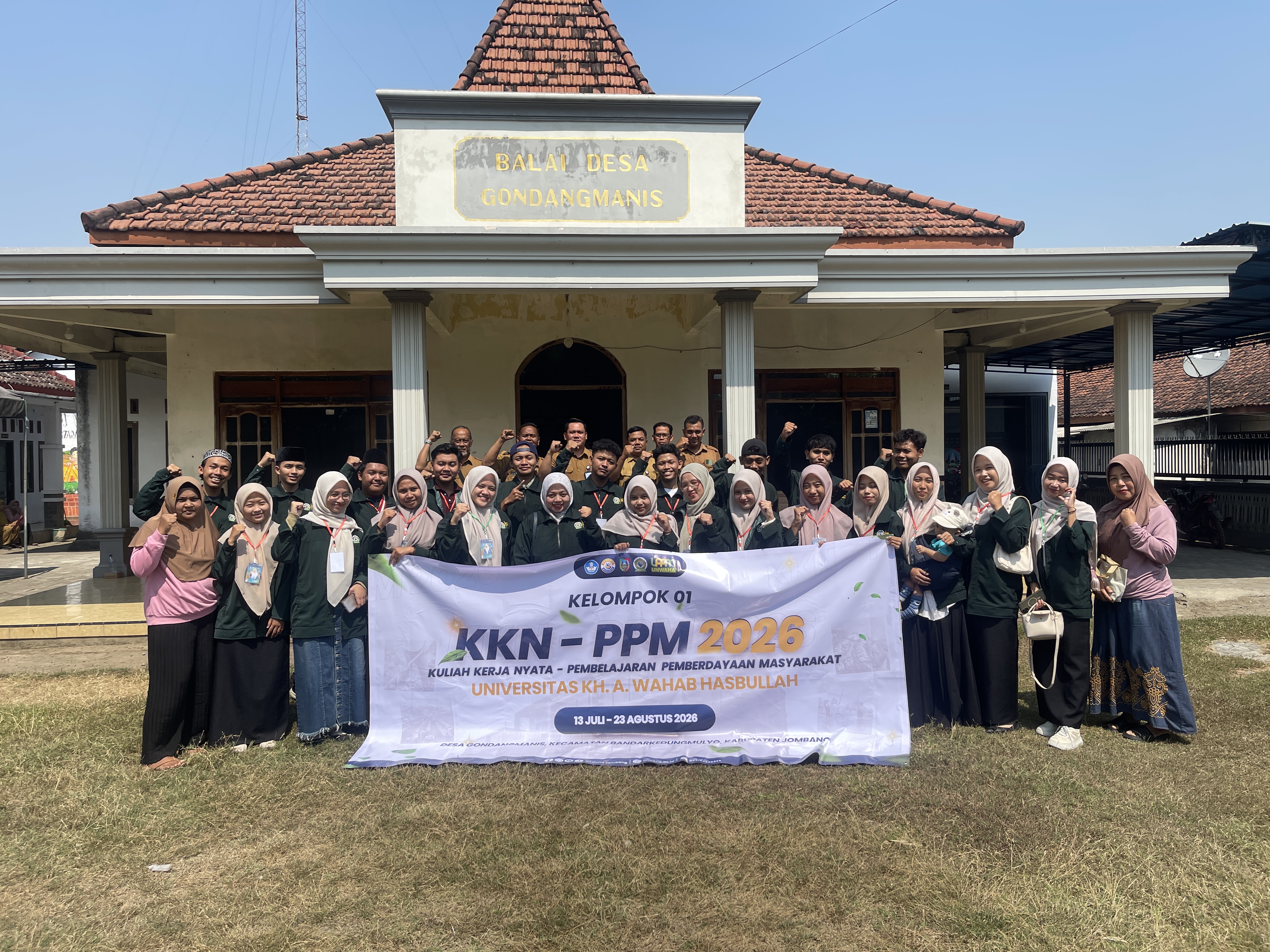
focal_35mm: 25
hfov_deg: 69.4
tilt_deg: -0.3
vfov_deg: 54.9
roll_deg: +1.3
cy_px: 476
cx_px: 635
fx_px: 917
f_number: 1.6
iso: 32
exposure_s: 1/4902
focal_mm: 5.1
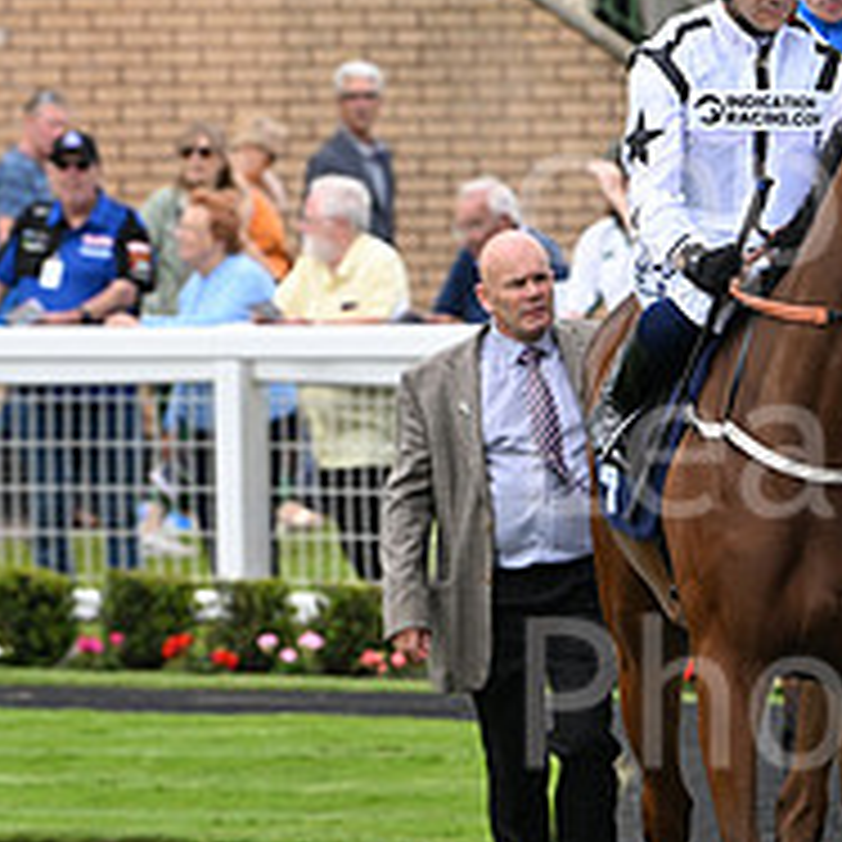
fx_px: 14503
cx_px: 1108
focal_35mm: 527
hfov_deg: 3.3
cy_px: 484
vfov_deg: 3.3
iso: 400
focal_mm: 200
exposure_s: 1/800
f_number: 5.6
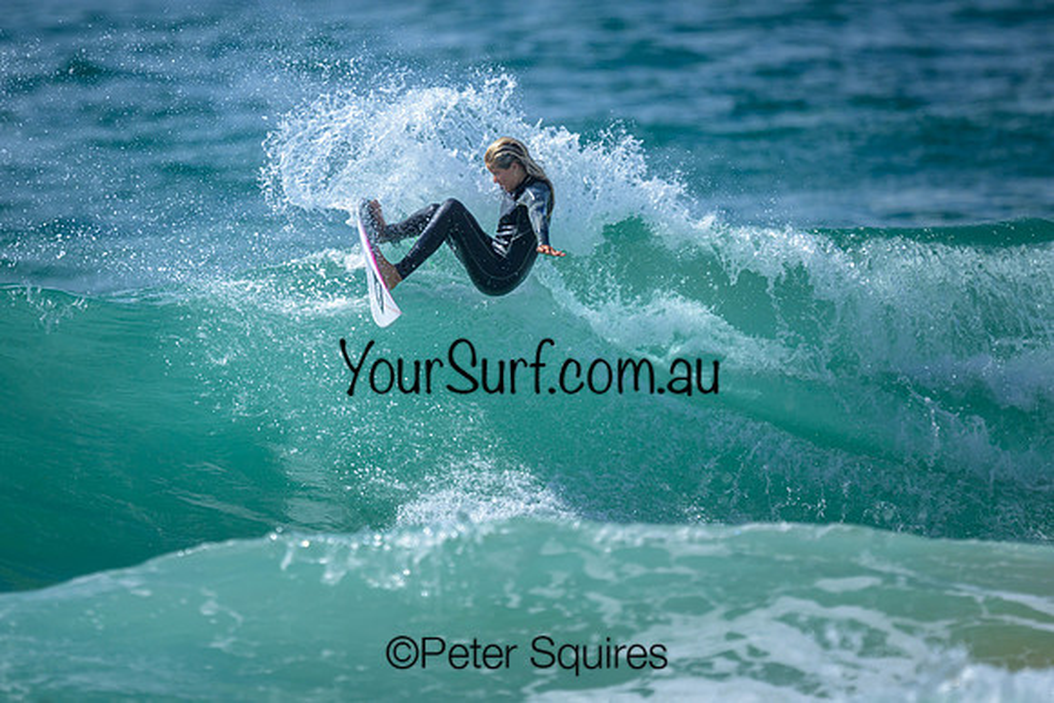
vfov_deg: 1.3
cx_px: 445
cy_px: 345
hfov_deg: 1.9
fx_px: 32183
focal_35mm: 1099
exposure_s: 1/2000
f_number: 6.3
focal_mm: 800
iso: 220
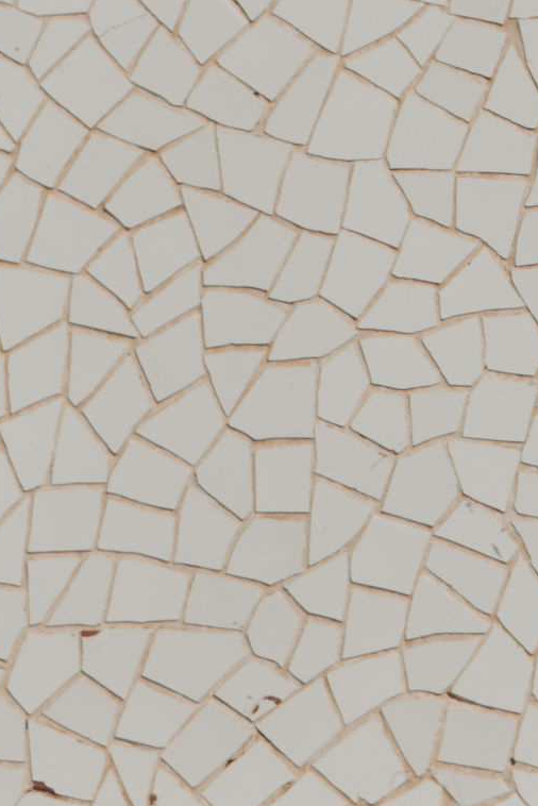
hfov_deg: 5.7
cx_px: 1121
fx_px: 5218
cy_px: -95
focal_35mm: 233
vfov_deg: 8.8
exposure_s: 1/800
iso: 125
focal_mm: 42
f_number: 9
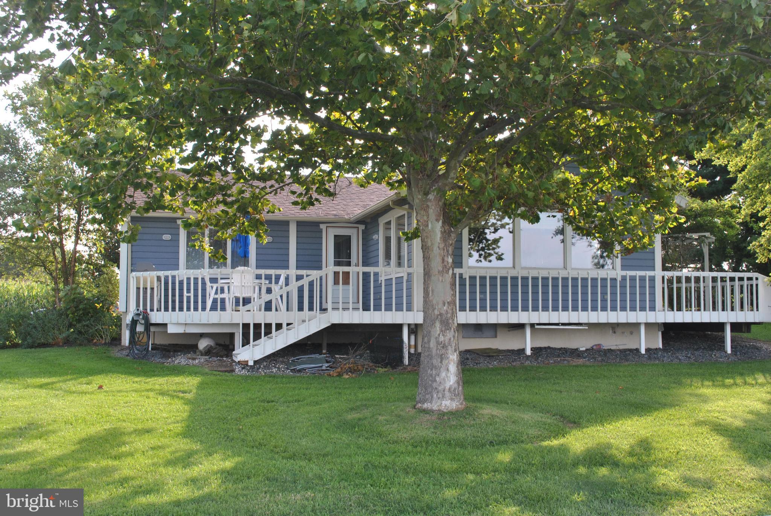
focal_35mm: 39
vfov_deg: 34.3
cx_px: 386
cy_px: 258
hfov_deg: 49.5
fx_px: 836
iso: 200
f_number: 4.5
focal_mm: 26
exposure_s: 1/80
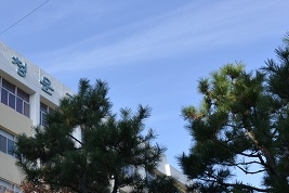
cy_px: 118
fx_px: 506
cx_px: 6
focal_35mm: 63
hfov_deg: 29.9
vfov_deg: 21.5
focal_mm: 28
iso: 640
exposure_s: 1/200
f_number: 16
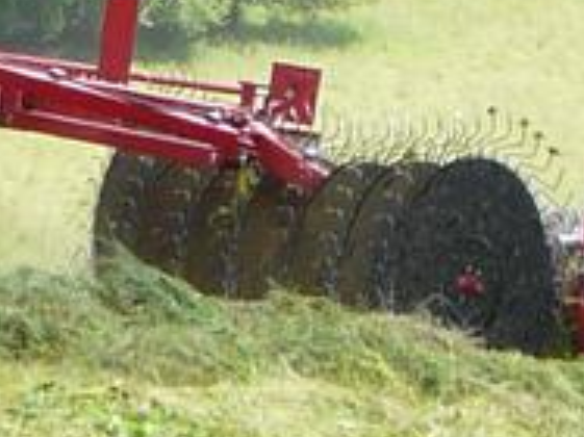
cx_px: -350
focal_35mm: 1119
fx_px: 18866
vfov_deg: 1.3
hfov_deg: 1.8
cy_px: -421
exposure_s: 1/200
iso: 100
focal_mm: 21.6
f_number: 4.5
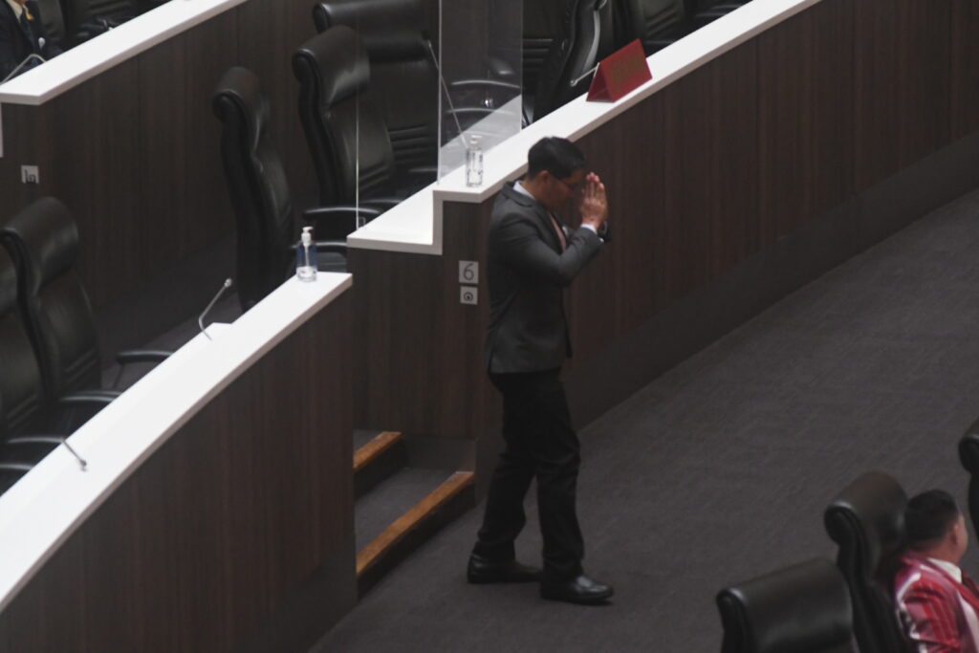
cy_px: 326
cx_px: 490
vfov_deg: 4.6
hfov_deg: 6.9
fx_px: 8159
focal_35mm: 300
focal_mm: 200
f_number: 7.1
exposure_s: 1/200
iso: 5000
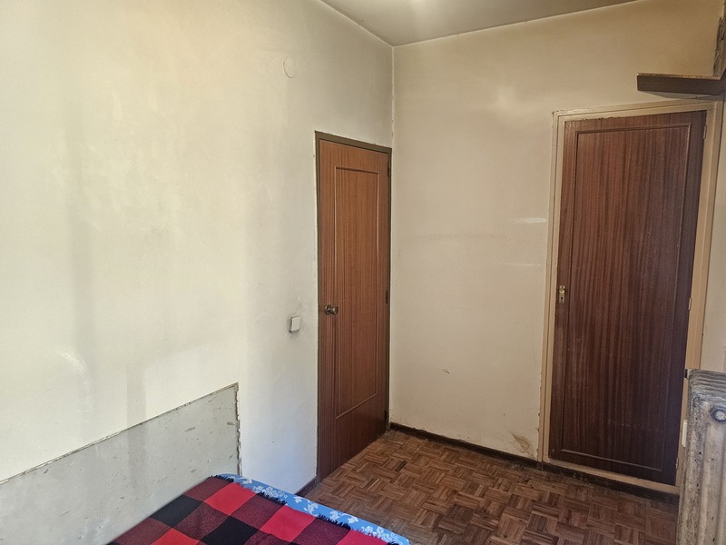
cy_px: 272
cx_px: 363
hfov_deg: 73.9
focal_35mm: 23
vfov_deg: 58.9
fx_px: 482
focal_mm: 6.3
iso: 640
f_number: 1.7
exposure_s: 1/50
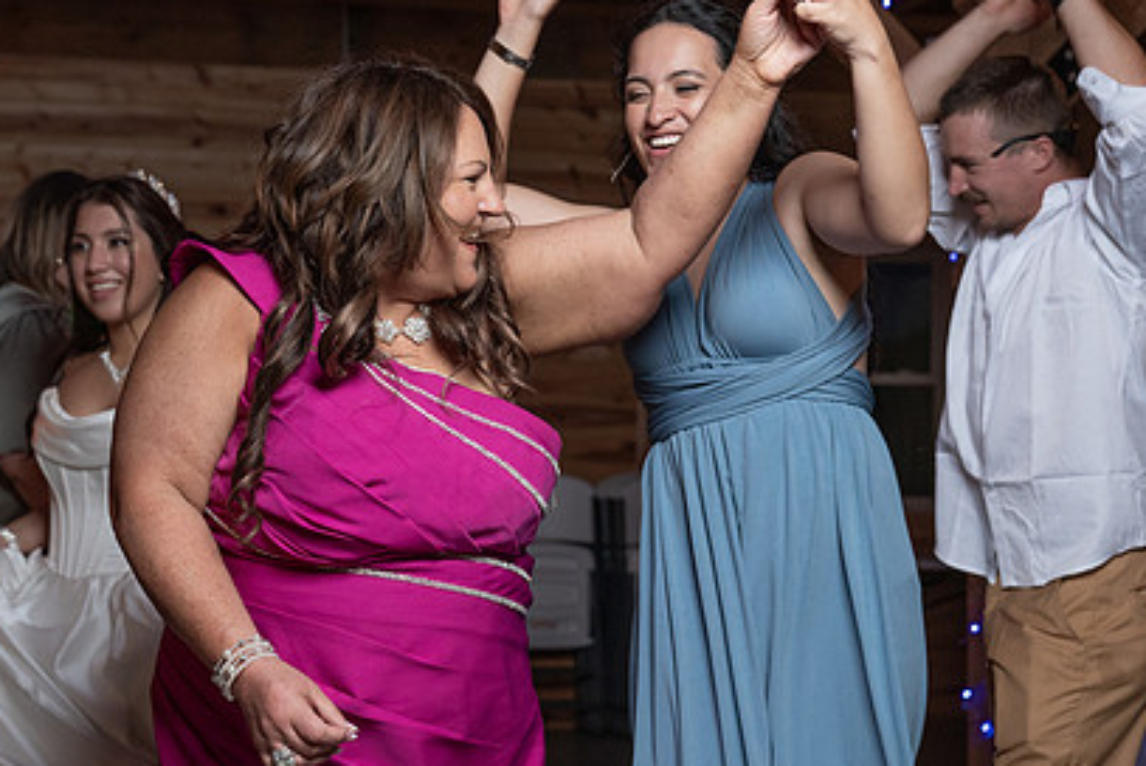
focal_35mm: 78
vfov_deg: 17.5
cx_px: 603
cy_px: 421
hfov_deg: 26.0
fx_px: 2485
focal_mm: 46
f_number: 4
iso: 2000
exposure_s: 1/200
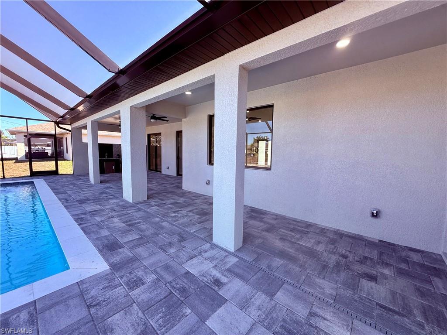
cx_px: 224
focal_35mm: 14
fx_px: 181
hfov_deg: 102.1
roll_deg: -2.2
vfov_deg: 85.7
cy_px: 168
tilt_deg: -4.8
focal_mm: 2.22
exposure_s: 1/335
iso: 64
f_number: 2.2
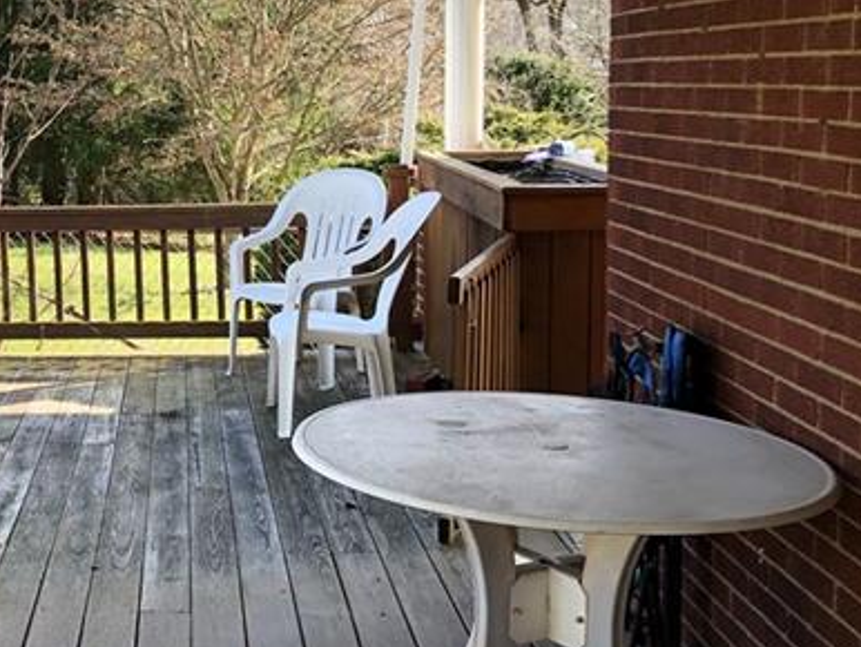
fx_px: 1444
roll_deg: -0.1
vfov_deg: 25.2
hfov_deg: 31.3
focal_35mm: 58
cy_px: 239
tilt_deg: -5.9
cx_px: 51
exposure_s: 1/196
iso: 20
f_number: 1.8
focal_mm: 3.99
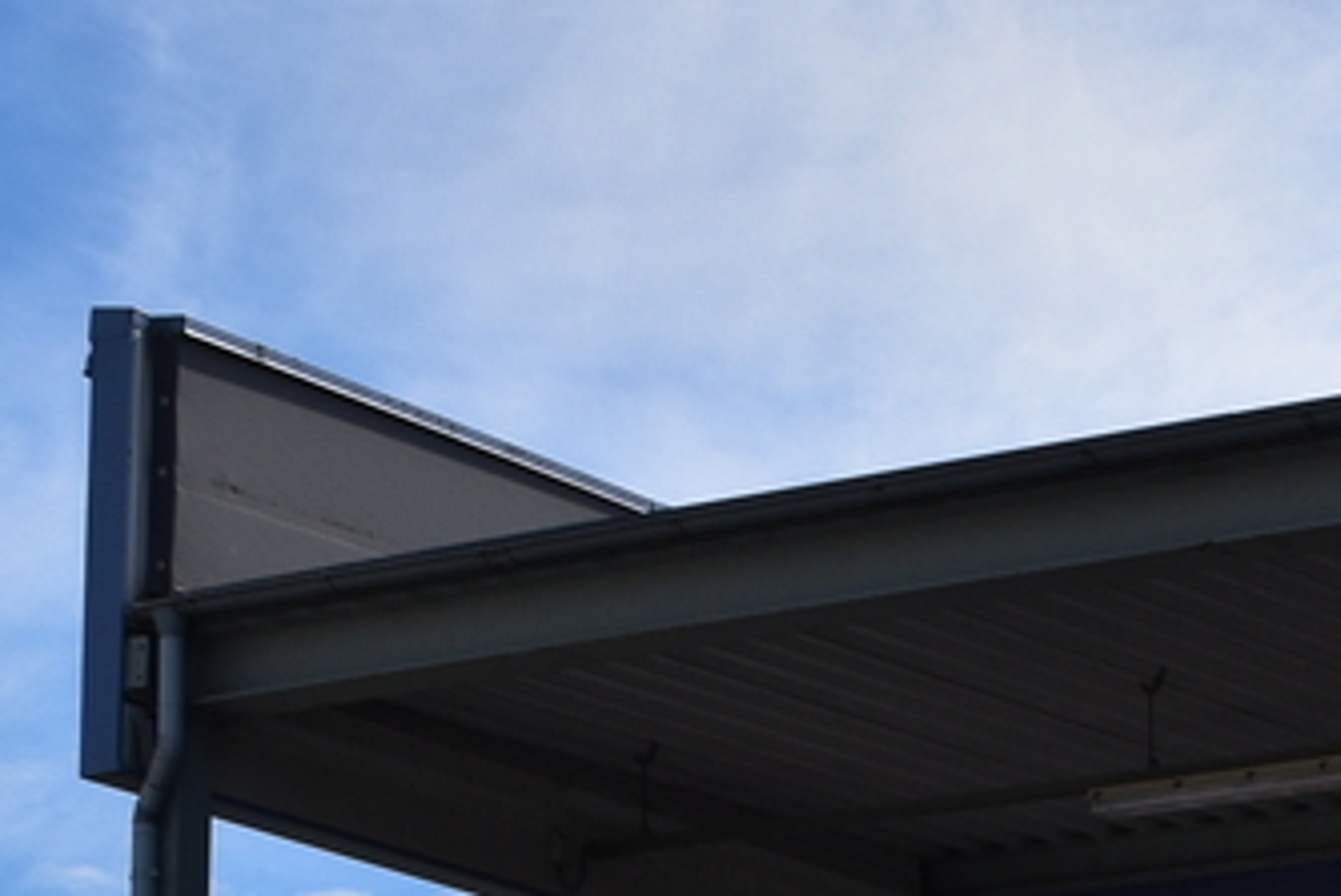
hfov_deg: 12.7
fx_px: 5962
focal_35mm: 160
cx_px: 1289
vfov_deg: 8.0
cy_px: 2001
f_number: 11
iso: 200
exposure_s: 1/500
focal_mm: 22
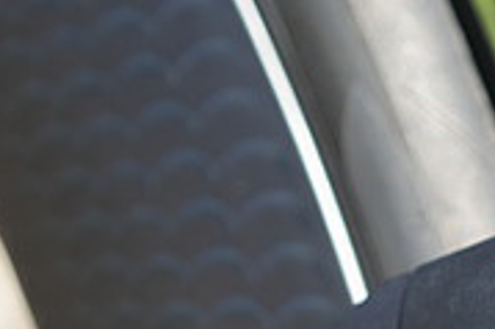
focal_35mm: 240
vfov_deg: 5.6
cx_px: 733
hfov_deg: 8.4
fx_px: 3297
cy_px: 608
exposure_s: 1/320
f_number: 3.5
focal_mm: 55
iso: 100
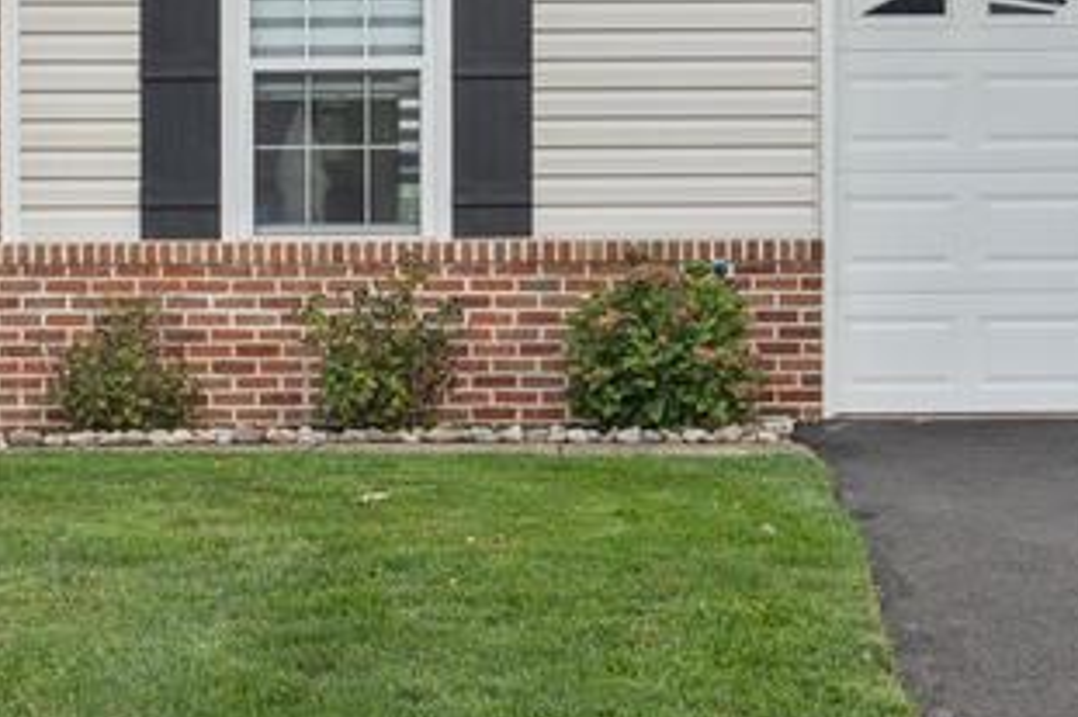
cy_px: -275
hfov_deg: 25.7
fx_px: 2364
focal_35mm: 79
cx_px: 603
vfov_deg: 16.1
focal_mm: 24
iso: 640
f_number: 11
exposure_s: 1/320
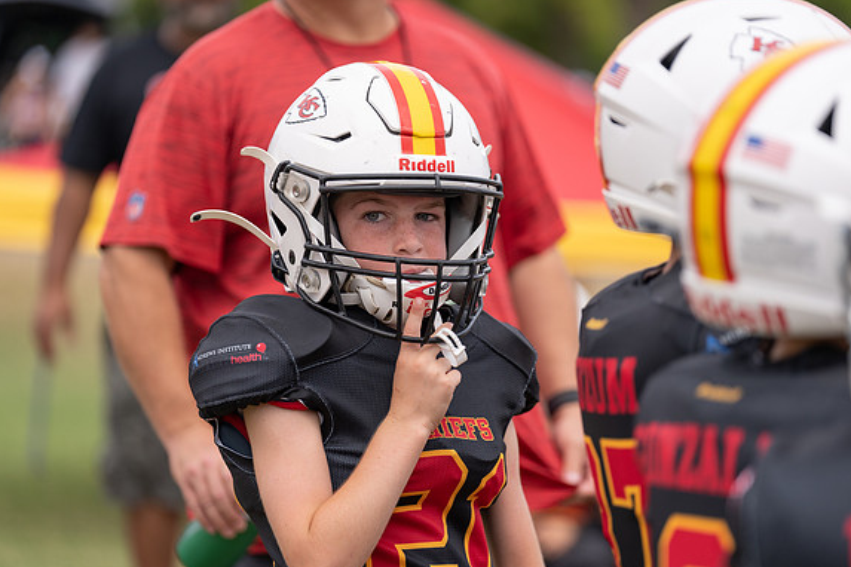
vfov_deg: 8.6
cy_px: 283
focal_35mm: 159
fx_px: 3758
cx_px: 425
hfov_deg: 12.9
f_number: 2.8
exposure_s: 1/2500
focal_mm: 157
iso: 160
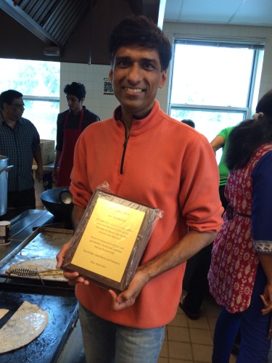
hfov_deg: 46.8
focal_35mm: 30
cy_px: 182
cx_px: 136
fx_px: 314
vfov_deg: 60.0
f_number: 2.2
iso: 50
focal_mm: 4.12
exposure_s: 1/30
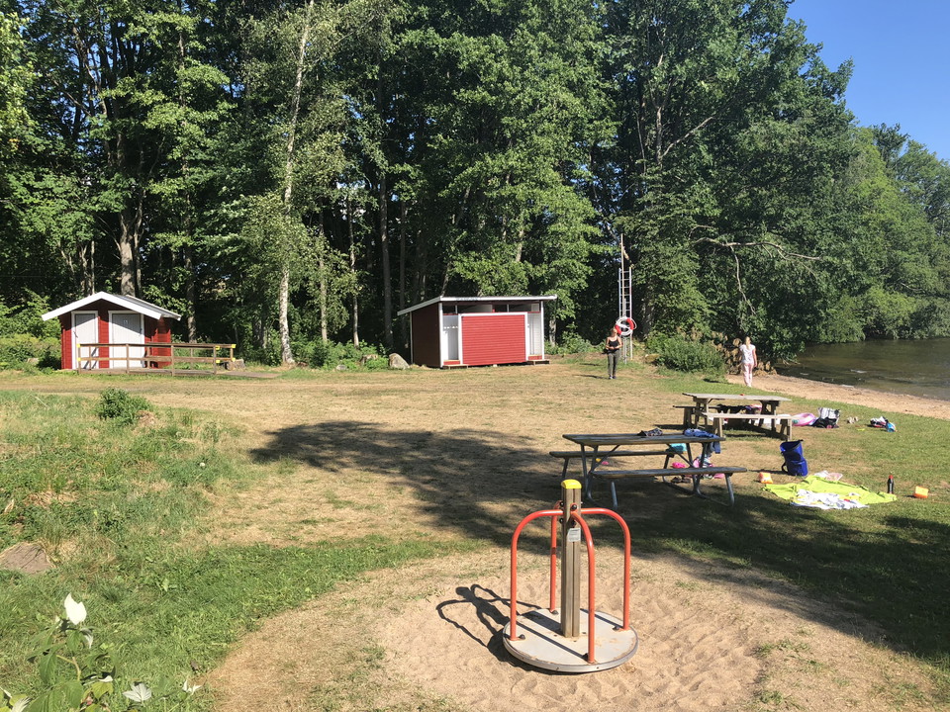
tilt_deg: -3.3
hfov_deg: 63.4
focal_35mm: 28
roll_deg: +1.5
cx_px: 475
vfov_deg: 49.7
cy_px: 356
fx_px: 768
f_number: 1.8
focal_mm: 3.99
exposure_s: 1/1043
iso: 20
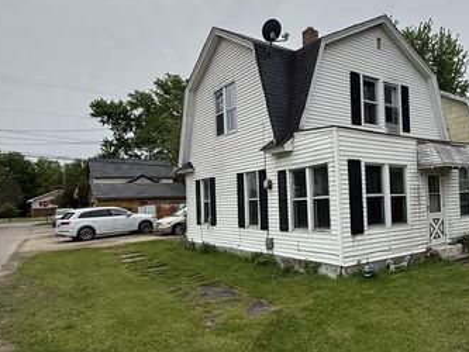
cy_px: 192
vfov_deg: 49.7
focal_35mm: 28
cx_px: 342
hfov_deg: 60.5
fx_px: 379
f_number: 2.2
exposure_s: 1/1497
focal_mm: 2.22
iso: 50
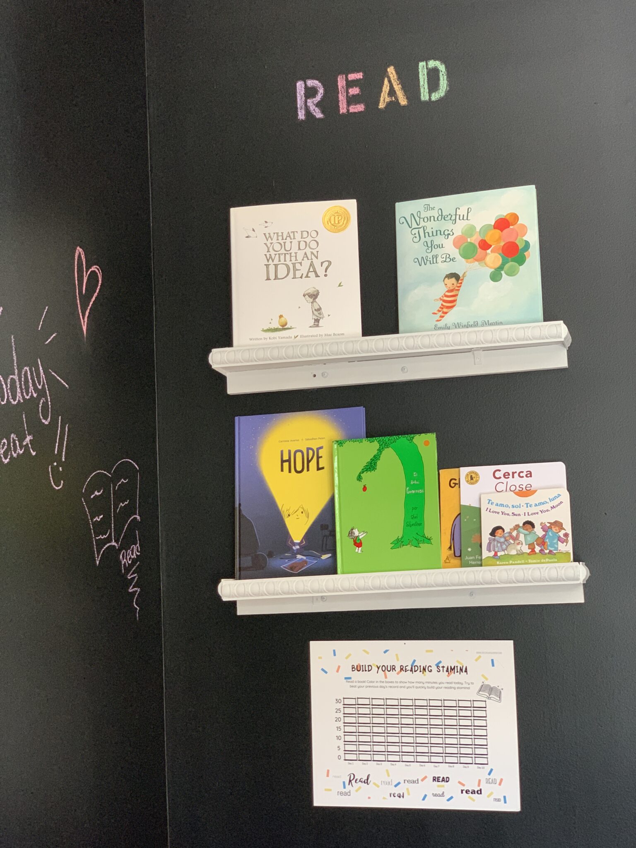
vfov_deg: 36.8
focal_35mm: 52
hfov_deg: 28.0
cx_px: 318
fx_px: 1274
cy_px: 424
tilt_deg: +6.7
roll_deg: +2.3
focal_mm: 6
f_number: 2.4
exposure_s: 1/60
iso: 160
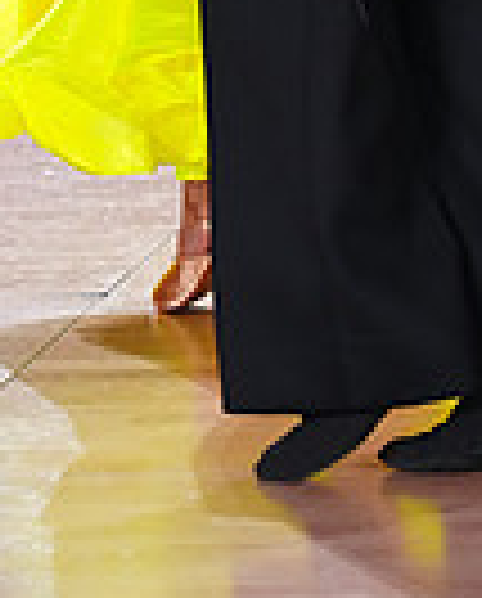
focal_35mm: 817
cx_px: 255
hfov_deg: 1.9
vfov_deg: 2.4
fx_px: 14519
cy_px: -490
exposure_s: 1/500
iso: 3200
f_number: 3.5
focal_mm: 200
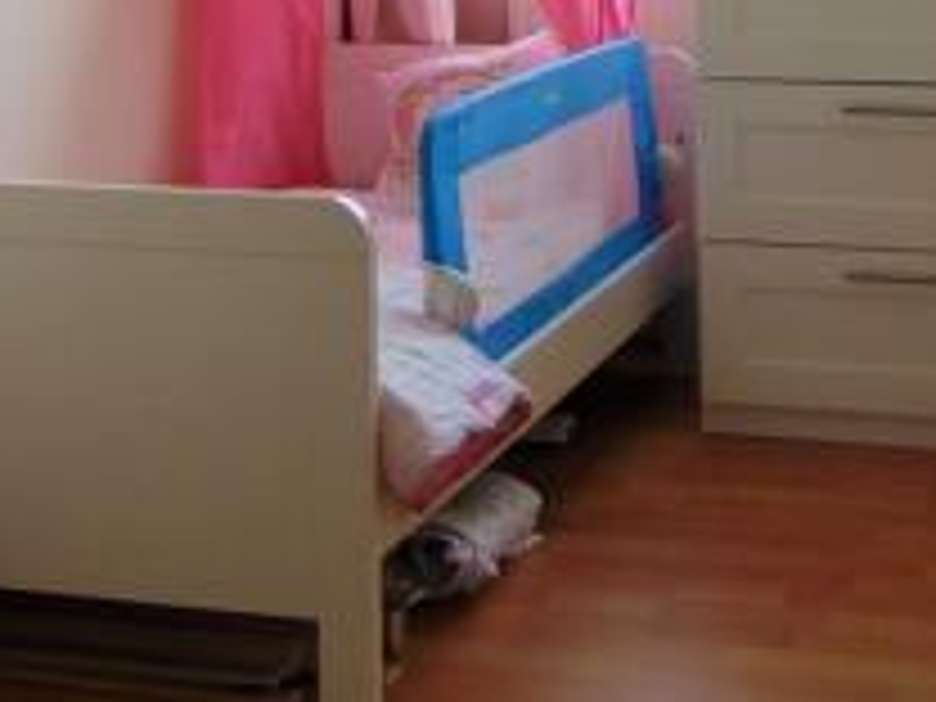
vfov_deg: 19.6
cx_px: 691
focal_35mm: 70
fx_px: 1893
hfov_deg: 27.4
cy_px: -169
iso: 80
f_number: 3
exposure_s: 1/100
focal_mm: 4.5
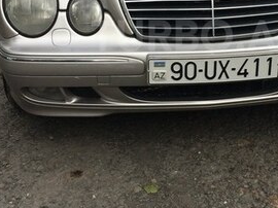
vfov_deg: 20.4
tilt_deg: -18.0
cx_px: 197
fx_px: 570
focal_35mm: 71
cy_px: 36
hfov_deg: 27.2
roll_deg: -0.8
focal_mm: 4.15
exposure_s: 1/1026
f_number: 2.2
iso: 32
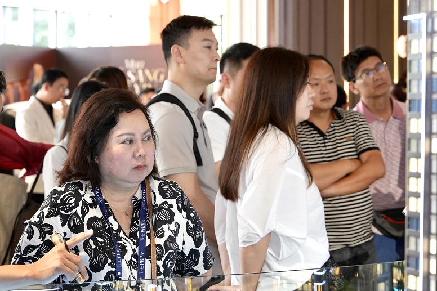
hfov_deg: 20.5
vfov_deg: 13.8
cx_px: 144
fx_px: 1201
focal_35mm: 99
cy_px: 168
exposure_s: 1/125
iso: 2000
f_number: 4.5
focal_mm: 64
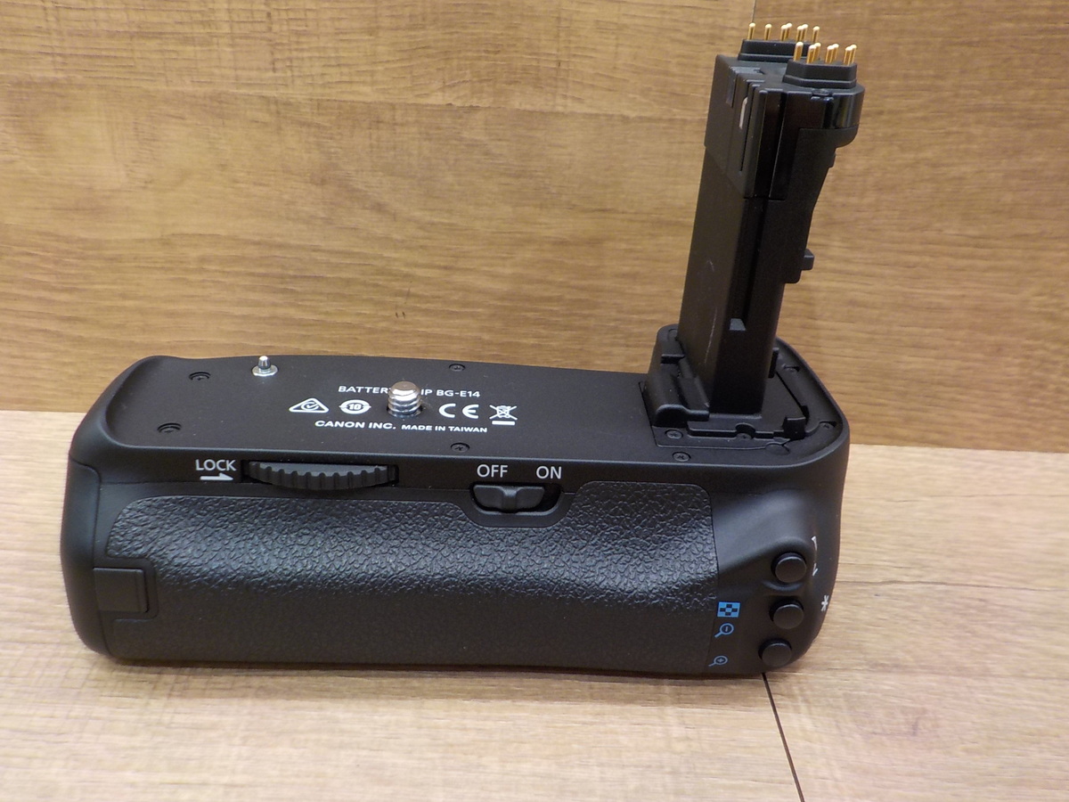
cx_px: 534
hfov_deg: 60.0
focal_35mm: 30
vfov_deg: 46.8
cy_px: 401
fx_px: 926
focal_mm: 4.1
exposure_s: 1/30
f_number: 3.3
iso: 140
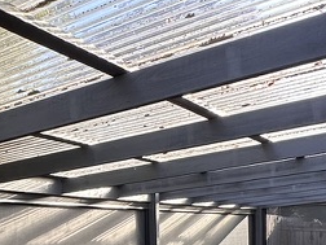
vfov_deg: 24.4
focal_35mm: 57
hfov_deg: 29.5
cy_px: 248
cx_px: -56
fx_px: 537
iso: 40
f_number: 2.2
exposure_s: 1/126
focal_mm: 2.22
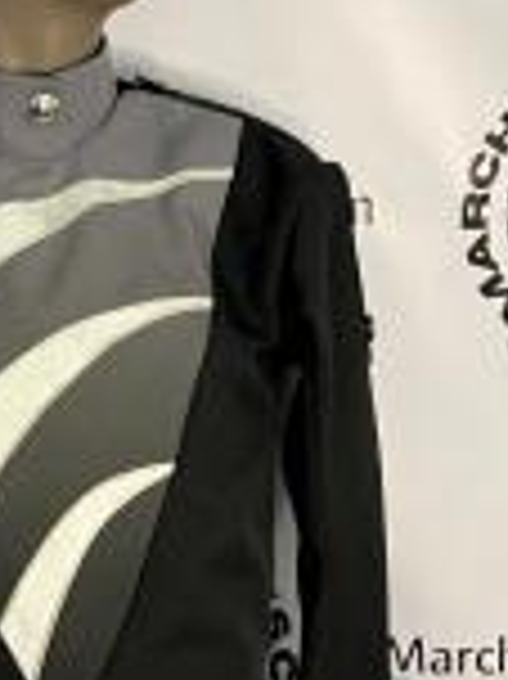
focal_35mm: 77
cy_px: 306
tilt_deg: -6.7
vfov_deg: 25.3
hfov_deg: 18.9
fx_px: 1509
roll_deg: +1.9
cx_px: 81
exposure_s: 1/60
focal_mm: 5.7
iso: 250
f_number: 1.5
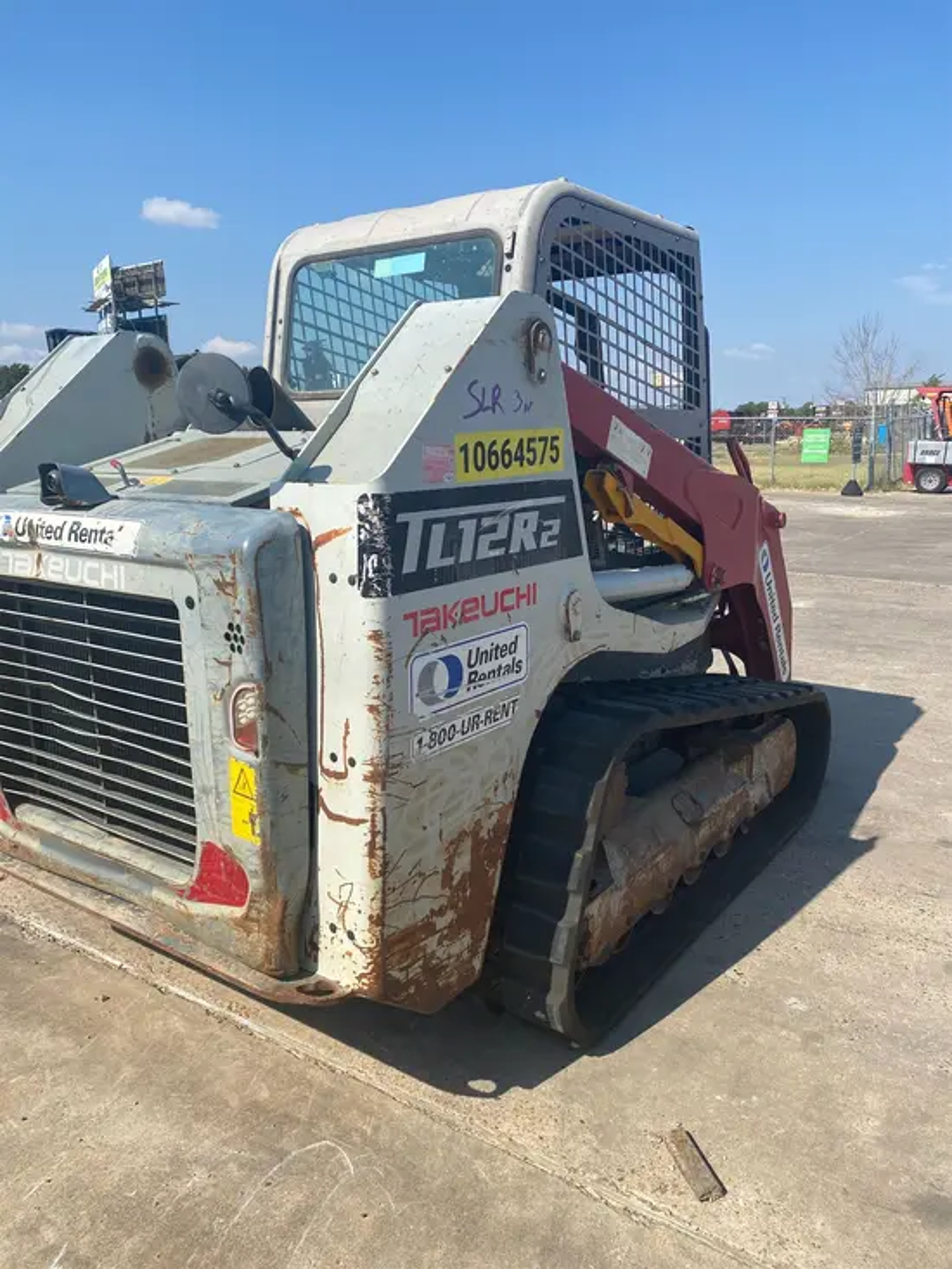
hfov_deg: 53.1
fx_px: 953
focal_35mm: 26
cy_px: 634
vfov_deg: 67.3
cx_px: 476
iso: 32
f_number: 1.8
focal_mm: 4.25
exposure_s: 1/2890
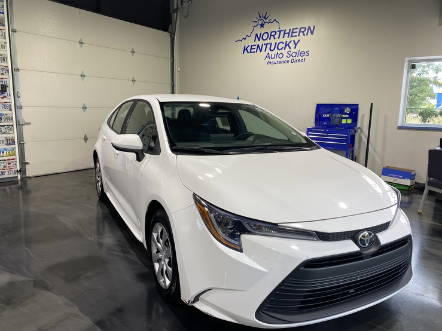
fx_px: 332
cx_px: 221
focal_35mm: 26
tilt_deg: -9.5
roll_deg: -2.0
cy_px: 166
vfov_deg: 53.0
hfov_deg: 67.3
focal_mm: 4.25
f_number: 1.8
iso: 40
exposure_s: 1/120
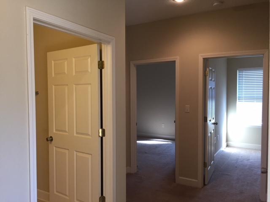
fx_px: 226
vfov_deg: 48.2
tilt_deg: -2.5
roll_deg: +0.3
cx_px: 135
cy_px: 101
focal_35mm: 29
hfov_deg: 61.7
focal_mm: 4.15
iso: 50
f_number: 2.2
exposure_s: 1/30
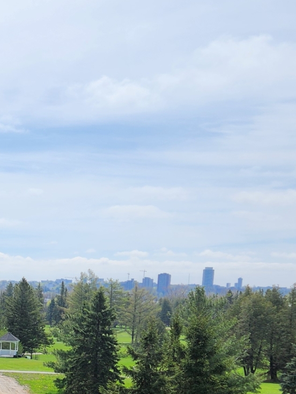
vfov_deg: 23.2
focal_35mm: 80
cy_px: 413
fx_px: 912
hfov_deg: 17.2
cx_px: -105
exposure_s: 1/2410
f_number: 1.8
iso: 20
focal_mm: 5.4
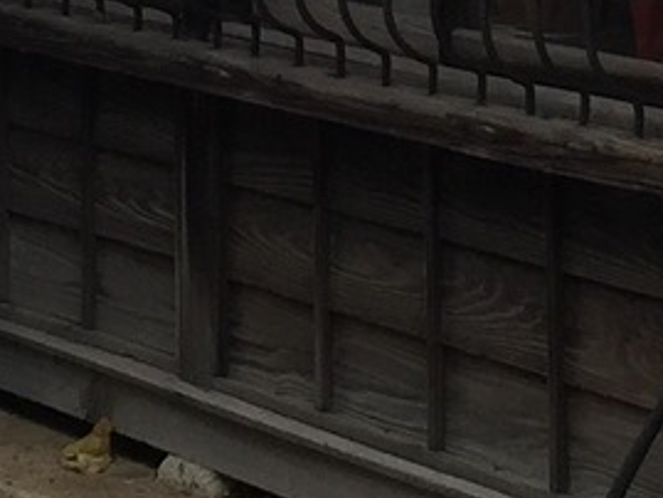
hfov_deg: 9.0
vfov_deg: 6.4
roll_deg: -0.5
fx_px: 4235
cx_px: 328
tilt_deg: +4.2
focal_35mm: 221
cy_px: -717
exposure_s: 1/306
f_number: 2.2
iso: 32
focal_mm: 4.15
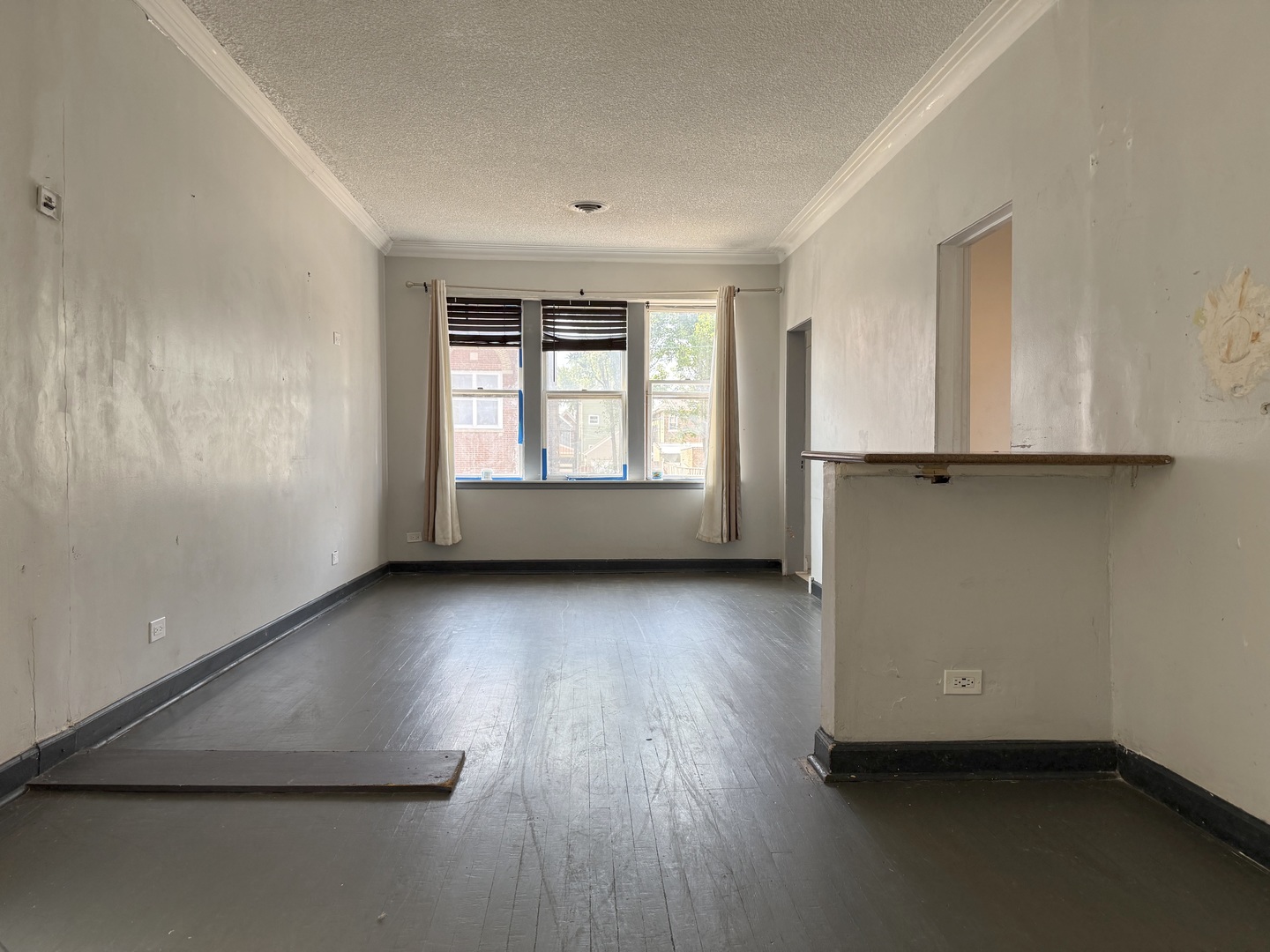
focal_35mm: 24
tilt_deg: -1.8
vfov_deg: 56.8
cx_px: 635
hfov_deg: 71.6
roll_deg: -0.6
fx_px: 881
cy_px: 476
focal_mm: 6.76
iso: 160
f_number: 1.78
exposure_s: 1/229
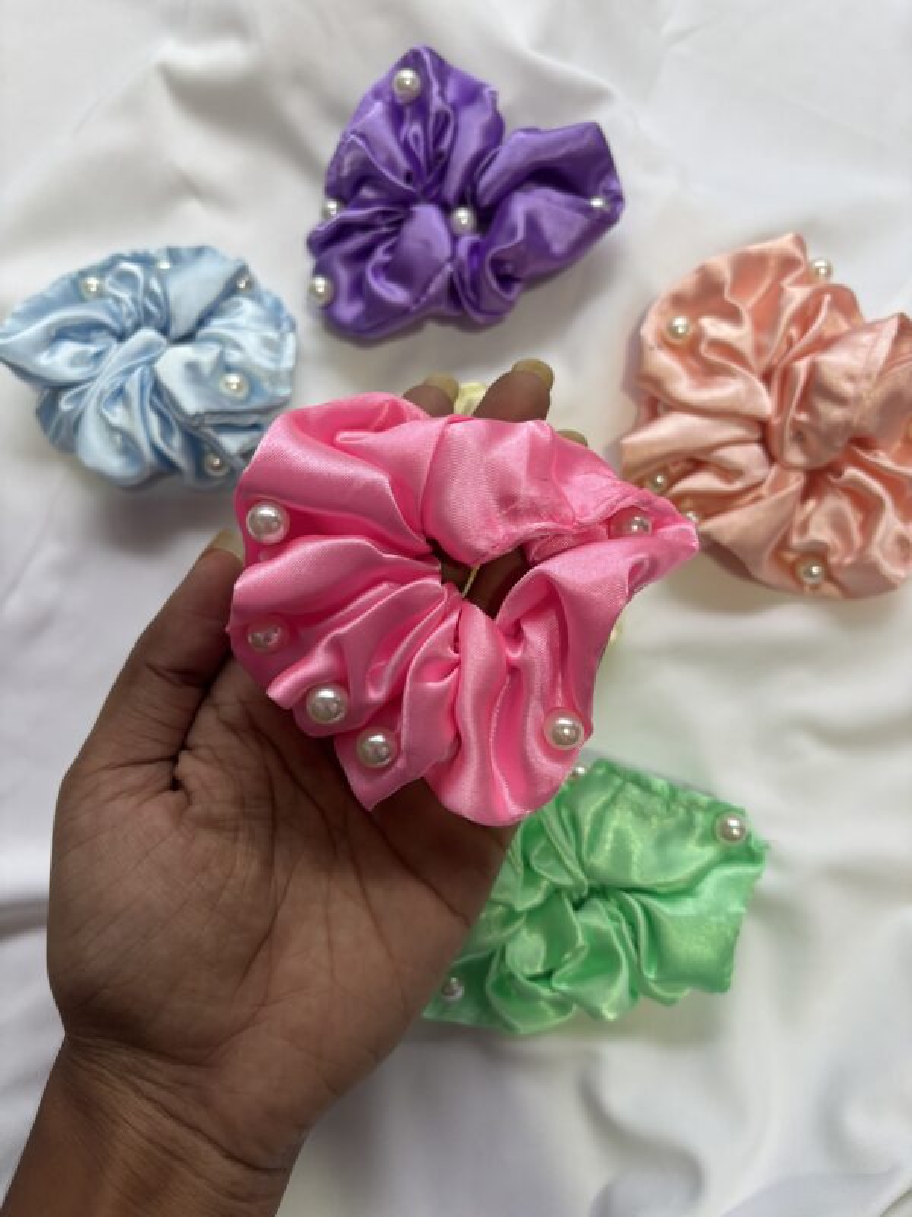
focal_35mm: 26
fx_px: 913
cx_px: 456
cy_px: 608
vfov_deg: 67.3
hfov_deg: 53.1
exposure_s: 1/50
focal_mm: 5.96
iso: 125
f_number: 1.6
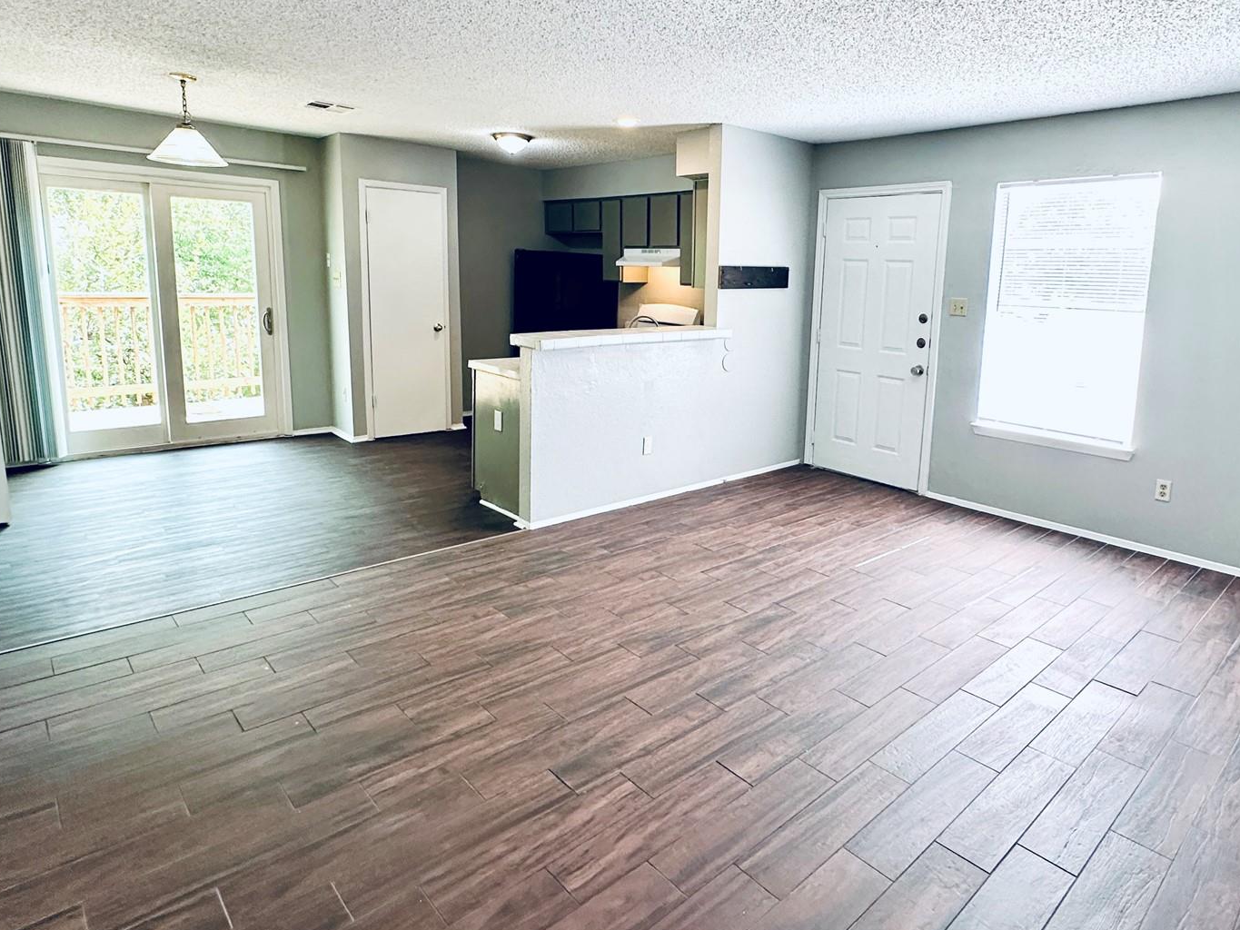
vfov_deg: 63.1
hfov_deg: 78.6
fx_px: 752
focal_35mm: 21
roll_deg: -1.8
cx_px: 699
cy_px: 391
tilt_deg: -9.2
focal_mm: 2.22
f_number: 2.2
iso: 250
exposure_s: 1/120
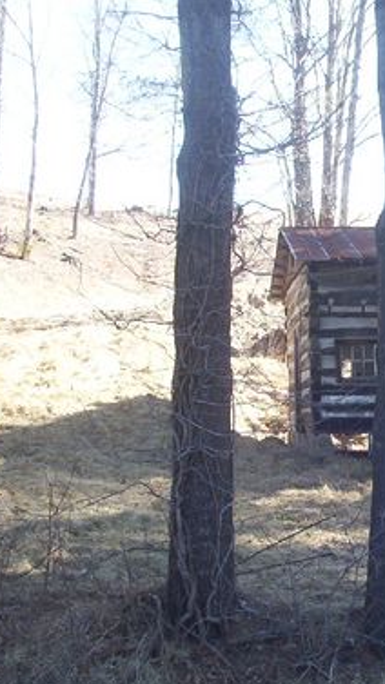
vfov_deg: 34.9
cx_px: 400
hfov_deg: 19.4
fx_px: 1089
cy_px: 360
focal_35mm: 60
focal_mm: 6
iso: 100
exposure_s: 1/89.1
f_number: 4.5
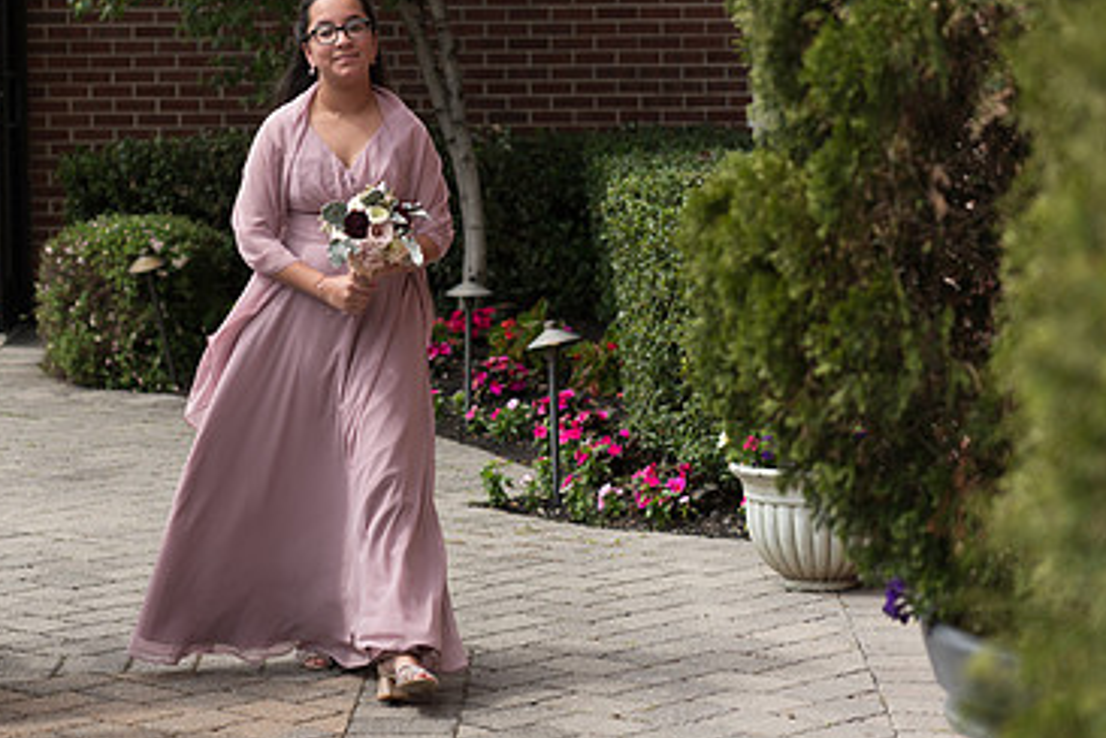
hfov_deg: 18.4
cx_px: 348
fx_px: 3410
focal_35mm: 111
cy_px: 349
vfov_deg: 12.3
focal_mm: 70
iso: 64
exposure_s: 1/640
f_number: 2.8
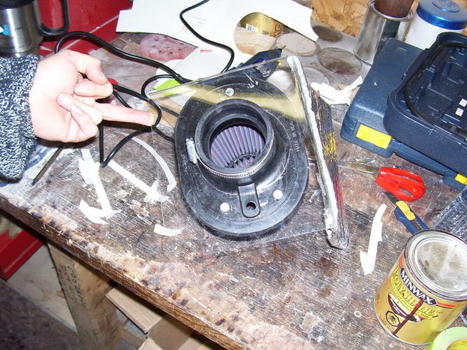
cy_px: 176
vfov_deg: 40.7
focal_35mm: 35
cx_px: 237
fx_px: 472
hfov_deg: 52.6
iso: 80
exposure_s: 1/60
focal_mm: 5.6
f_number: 2.7
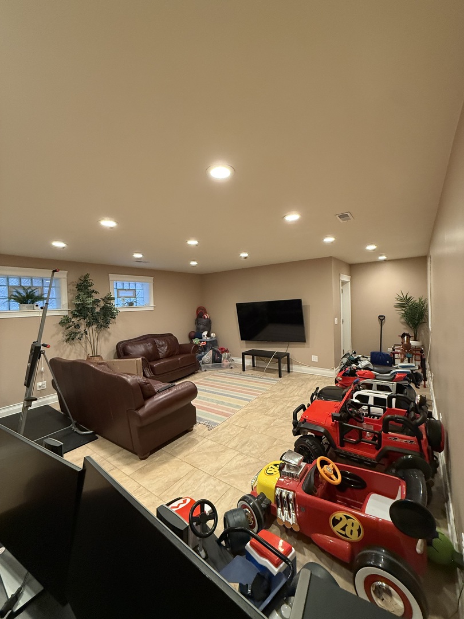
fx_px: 250
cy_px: 310
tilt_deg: -0.3
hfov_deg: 85.7
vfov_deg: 102.1
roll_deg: +1.1
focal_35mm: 14
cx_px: 232
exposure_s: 1/60
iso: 400
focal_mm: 2.22
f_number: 2.2
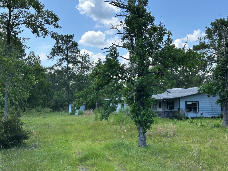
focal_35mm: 48
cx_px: 114
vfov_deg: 30.3
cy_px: 86
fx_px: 316
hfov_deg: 39.7
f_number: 1.78
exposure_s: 1/1992
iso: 64
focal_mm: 6.86
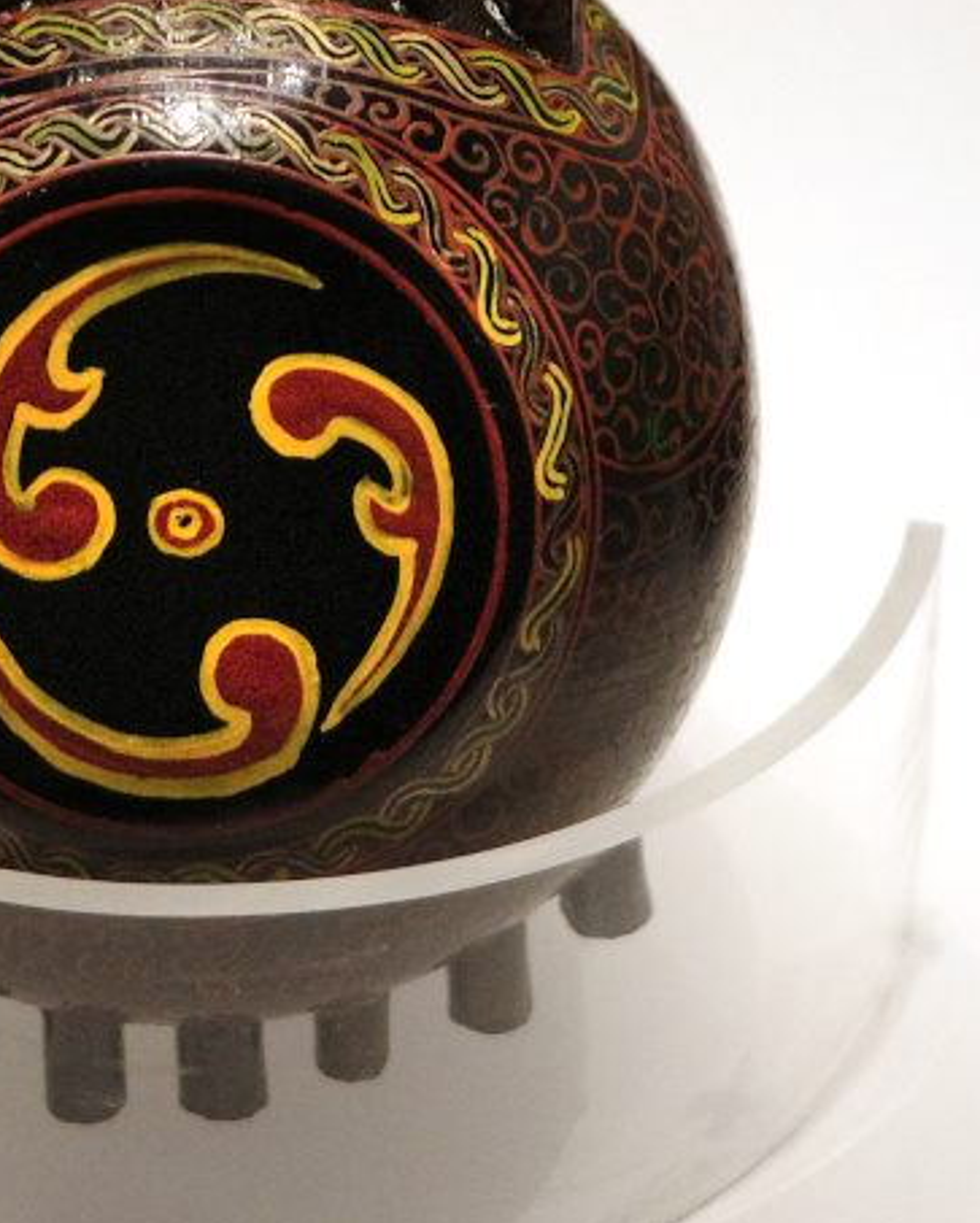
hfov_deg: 9.7
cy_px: -1223
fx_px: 5759
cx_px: 146
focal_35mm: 159
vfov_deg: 11.0
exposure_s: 1/40
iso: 1250
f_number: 2.8
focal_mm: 26
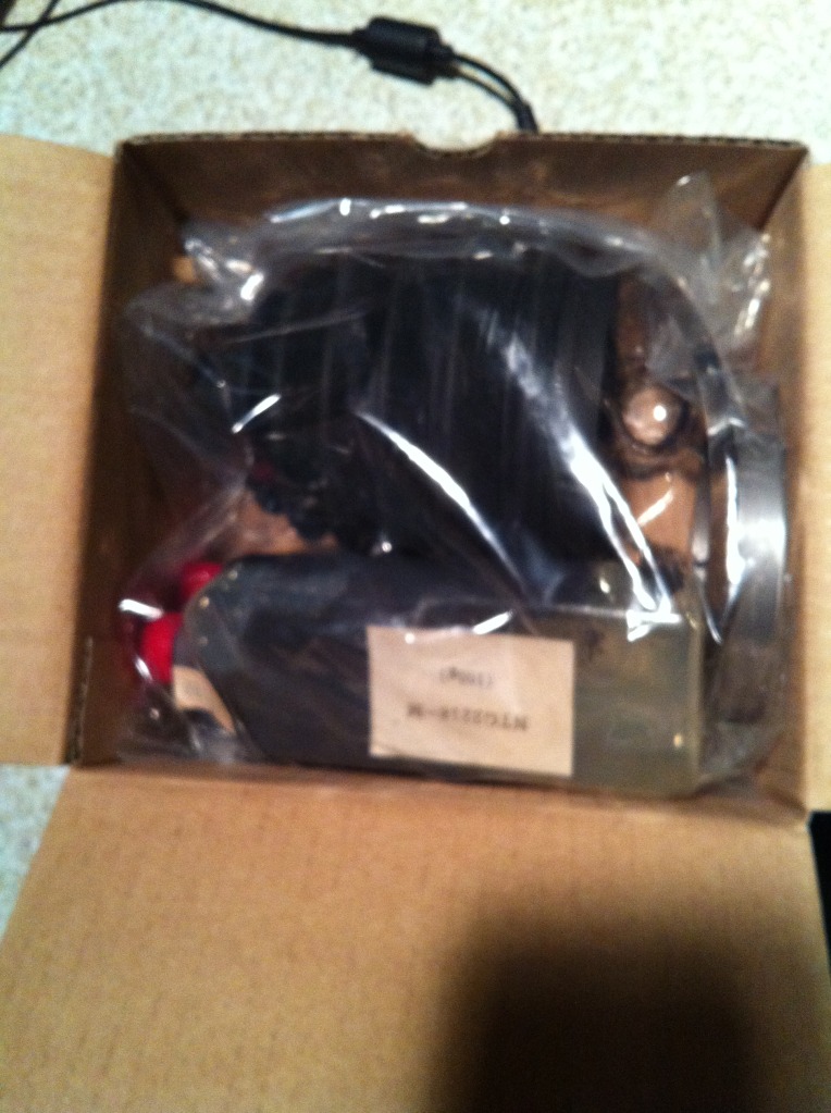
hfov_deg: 40.6
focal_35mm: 35
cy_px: 556
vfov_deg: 52.7
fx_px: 1123
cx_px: 416
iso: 400
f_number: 2.8
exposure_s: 1/15
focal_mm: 3.9
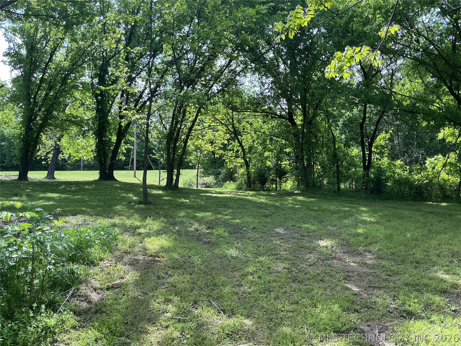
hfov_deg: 61.7
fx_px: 386
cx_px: 230
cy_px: 173
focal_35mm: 29
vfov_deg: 48.2
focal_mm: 3
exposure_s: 1/370
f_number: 1.8
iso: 25
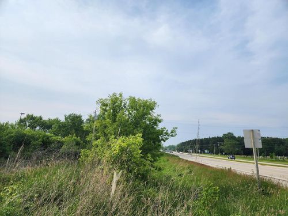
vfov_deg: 58.9
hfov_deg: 73.9
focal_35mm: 23
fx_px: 191
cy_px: 108
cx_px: 144
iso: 12
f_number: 1.8
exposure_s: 1/1677
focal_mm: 6.4
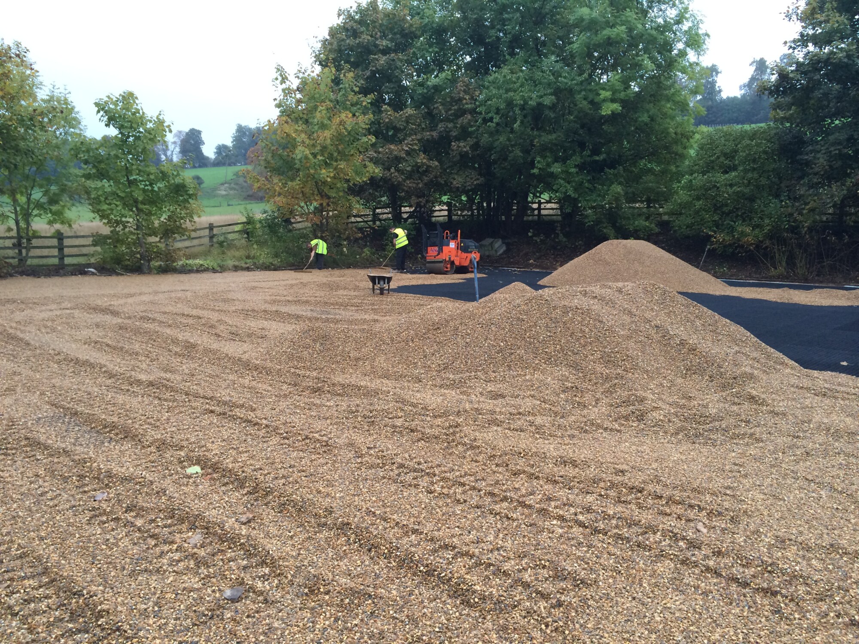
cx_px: 430
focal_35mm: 30
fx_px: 744
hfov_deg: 60.0
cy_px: 322
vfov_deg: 46.8
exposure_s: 1/40
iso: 50
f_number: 2.2
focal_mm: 4.12
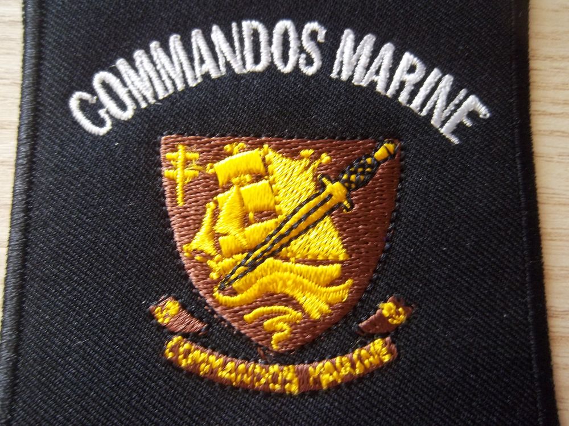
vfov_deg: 49.7
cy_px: 213
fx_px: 460
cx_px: 284
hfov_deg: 63.4
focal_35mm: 28
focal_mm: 5.05
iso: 160
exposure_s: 1/10
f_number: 3.5
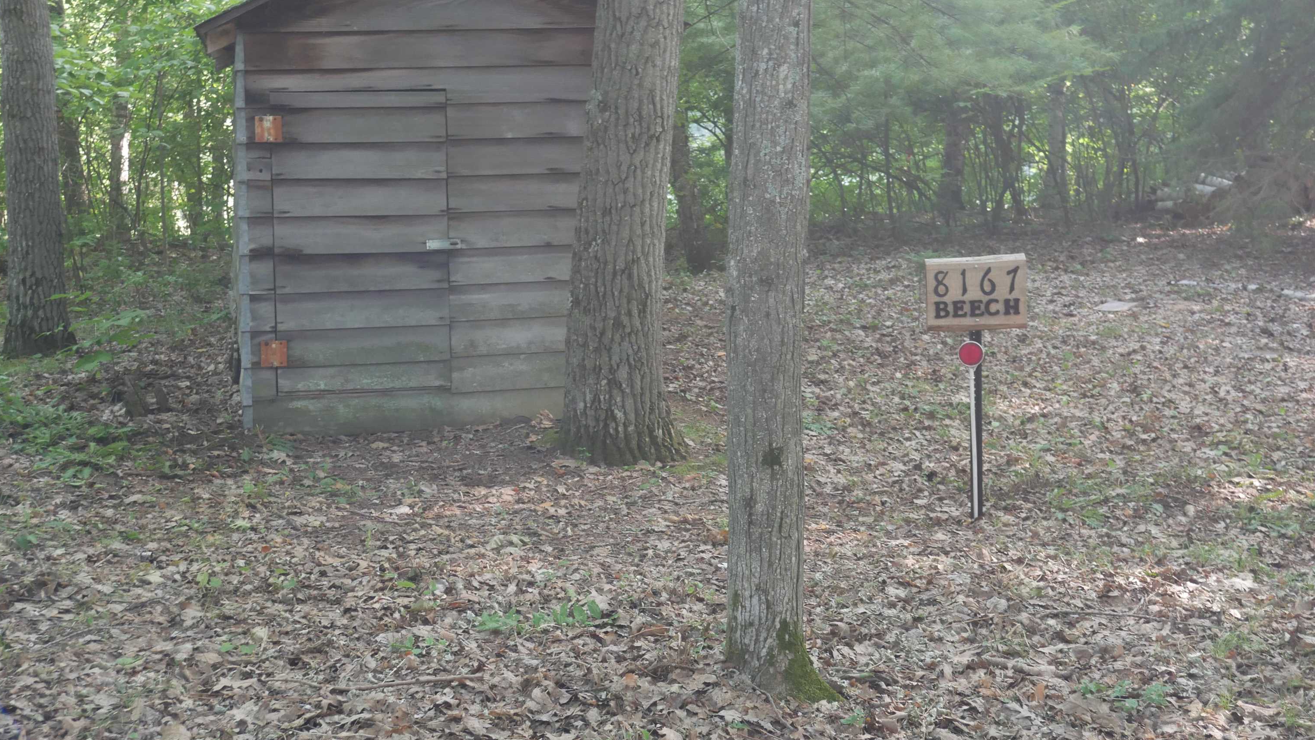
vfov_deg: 22.6
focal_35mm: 53
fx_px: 1848
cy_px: 270
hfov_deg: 39.2
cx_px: 662
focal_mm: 24
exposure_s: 1/60
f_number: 5.2
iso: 800
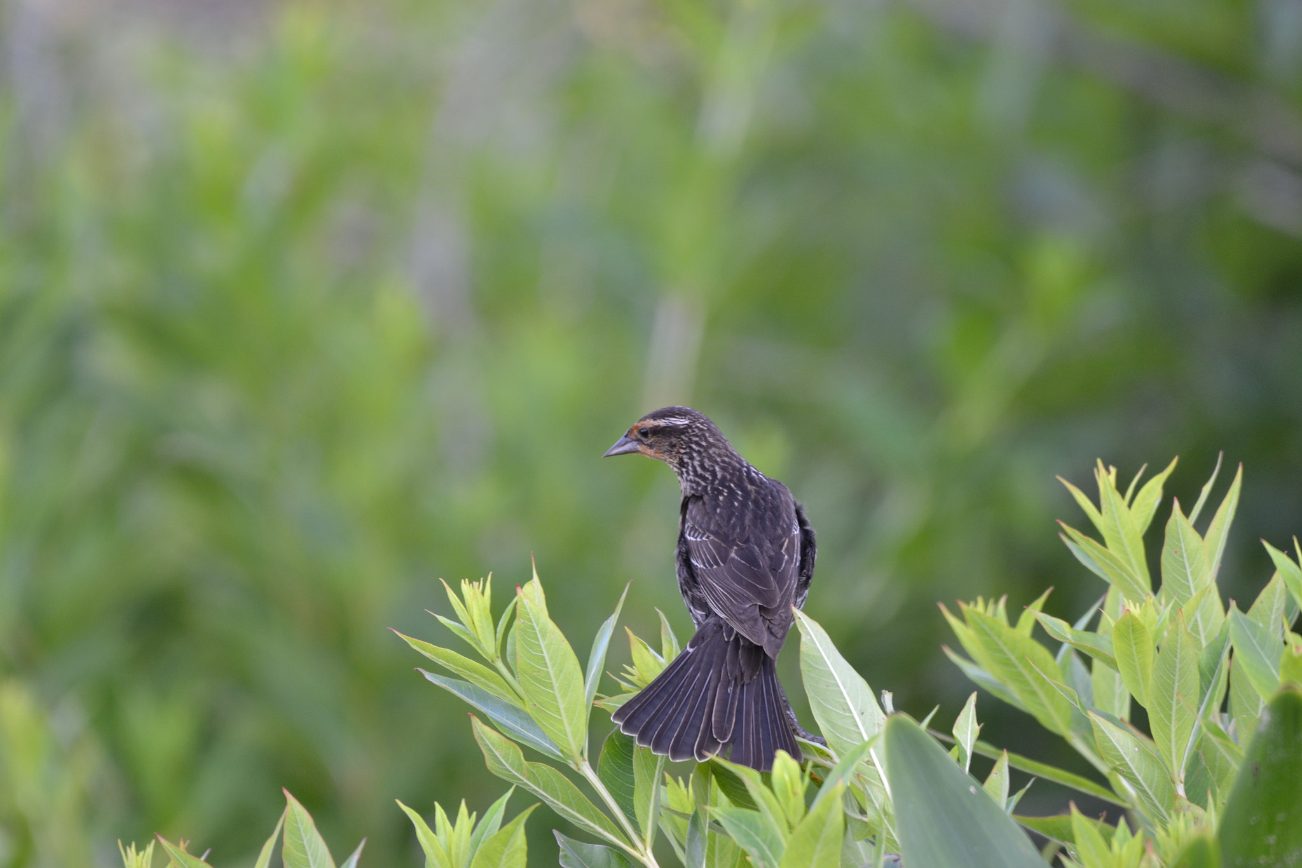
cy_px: 434
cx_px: 651
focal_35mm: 750
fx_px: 27121
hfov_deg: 2.8
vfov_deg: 1.8
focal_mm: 500
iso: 400
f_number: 5.6
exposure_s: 1/125
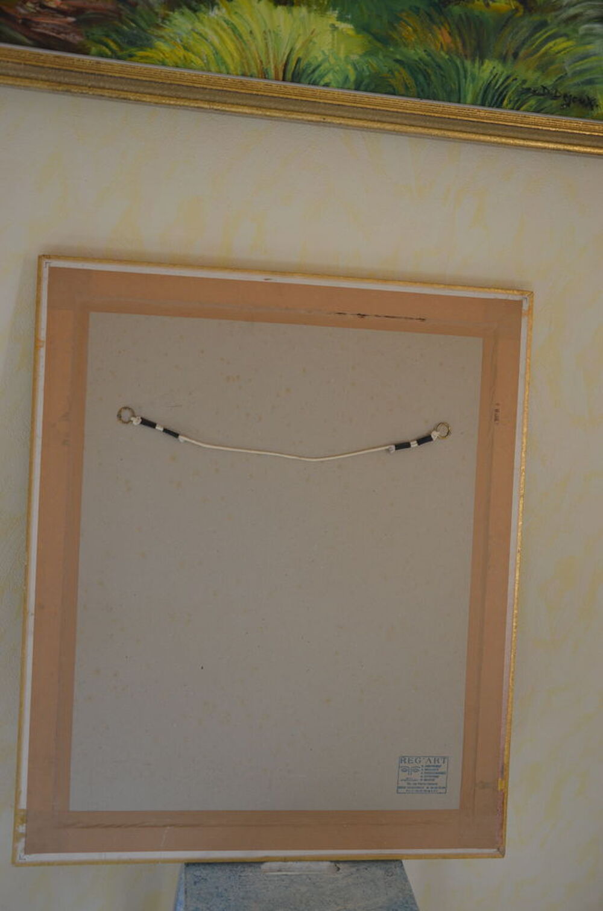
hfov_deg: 35.3
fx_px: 947
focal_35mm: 38
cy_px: 456
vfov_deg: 51.4
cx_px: 302
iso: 400
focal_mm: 25
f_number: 5
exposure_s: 1/100
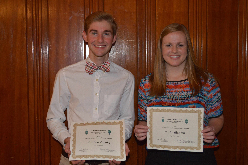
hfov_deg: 41.1
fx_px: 330
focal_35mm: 48
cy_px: 82
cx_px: 124
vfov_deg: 28.0
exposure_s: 1/50
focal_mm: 32
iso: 1100
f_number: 4.8
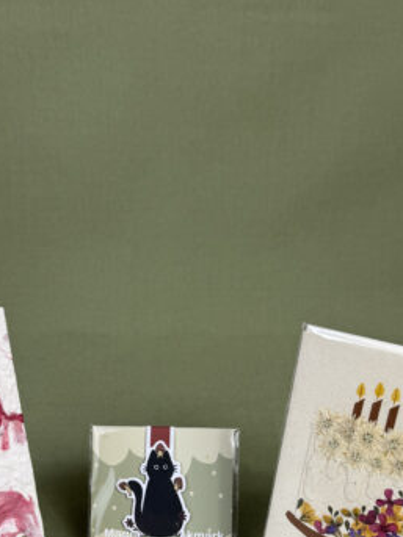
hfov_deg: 26.1
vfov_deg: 33.1
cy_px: 448
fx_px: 870
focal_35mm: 56
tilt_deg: -28.2
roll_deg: -1.1
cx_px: 187
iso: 50
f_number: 1.78
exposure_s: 1/100
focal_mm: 6.76
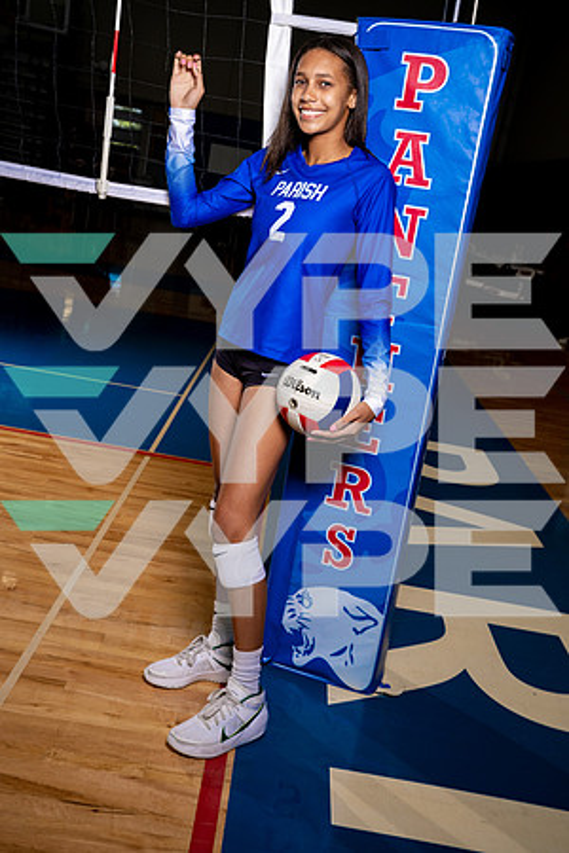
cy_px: 426
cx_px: 284
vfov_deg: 50.7
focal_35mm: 38
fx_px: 901
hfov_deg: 35.1
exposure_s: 1/250
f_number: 8
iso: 400
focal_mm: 38
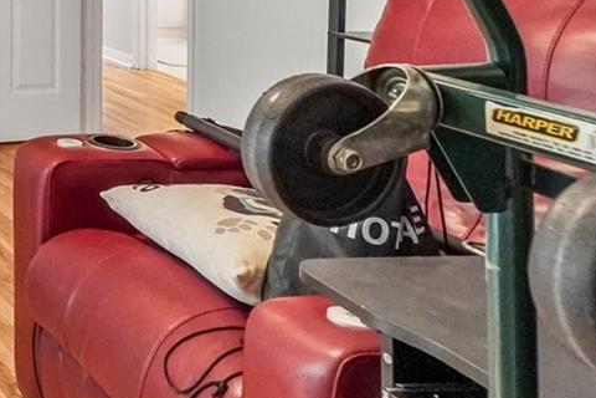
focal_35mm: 50
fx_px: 828
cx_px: -319
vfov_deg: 24.0
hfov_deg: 26.8
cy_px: -104
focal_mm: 10
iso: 2000
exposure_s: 1/30
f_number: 8
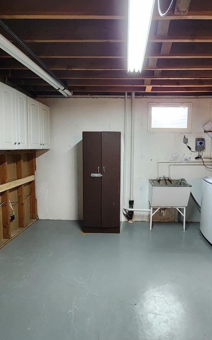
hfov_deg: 61.9
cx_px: 124
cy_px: 165
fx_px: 176
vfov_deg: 88.0
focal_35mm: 19
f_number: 2.2
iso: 400
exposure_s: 1/60
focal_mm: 2.2
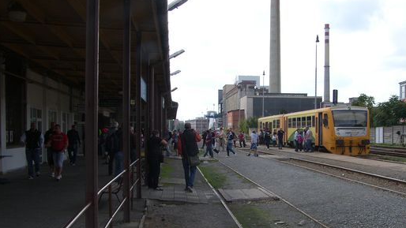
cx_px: 225
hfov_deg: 52.7
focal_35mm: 38
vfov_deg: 31.0
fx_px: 409
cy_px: 148
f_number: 6.3
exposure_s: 1/250
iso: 50
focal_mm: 7.4
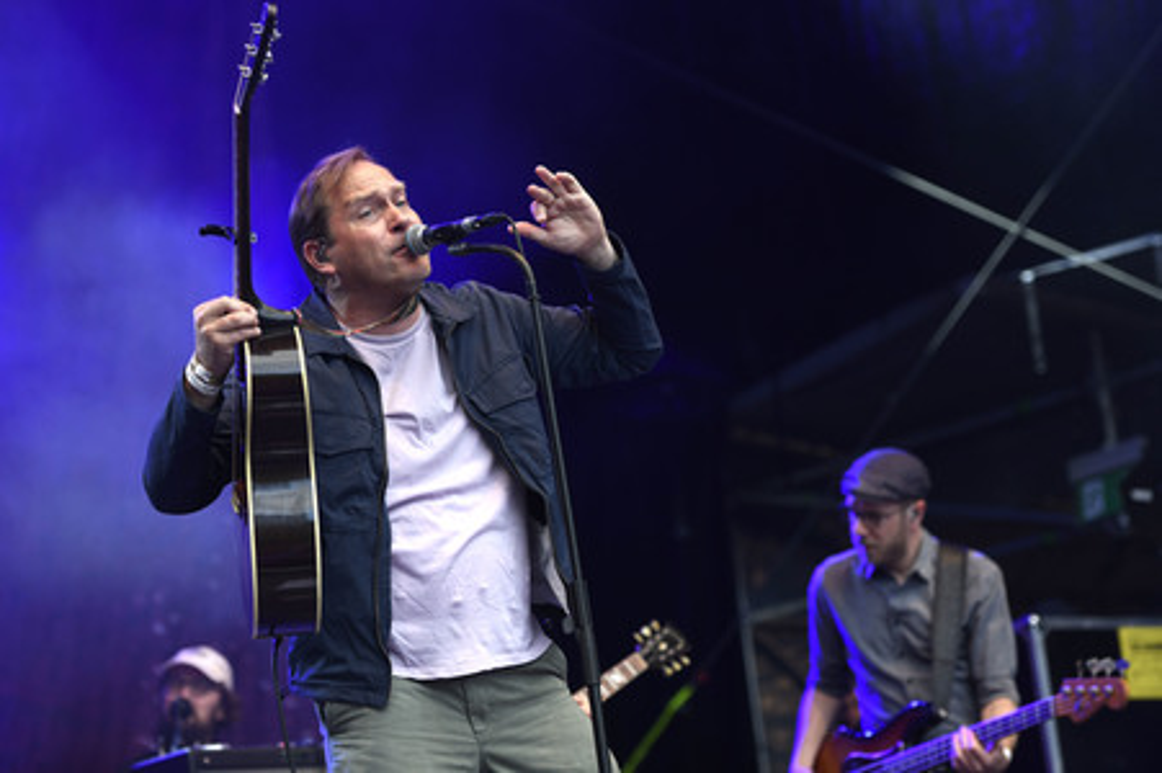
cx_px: 581
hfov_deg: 17.7
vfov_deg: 11.8
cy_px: 386
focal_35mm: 116
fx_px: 3741
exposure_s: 1/500
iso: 800
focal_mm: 116
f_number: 3.5
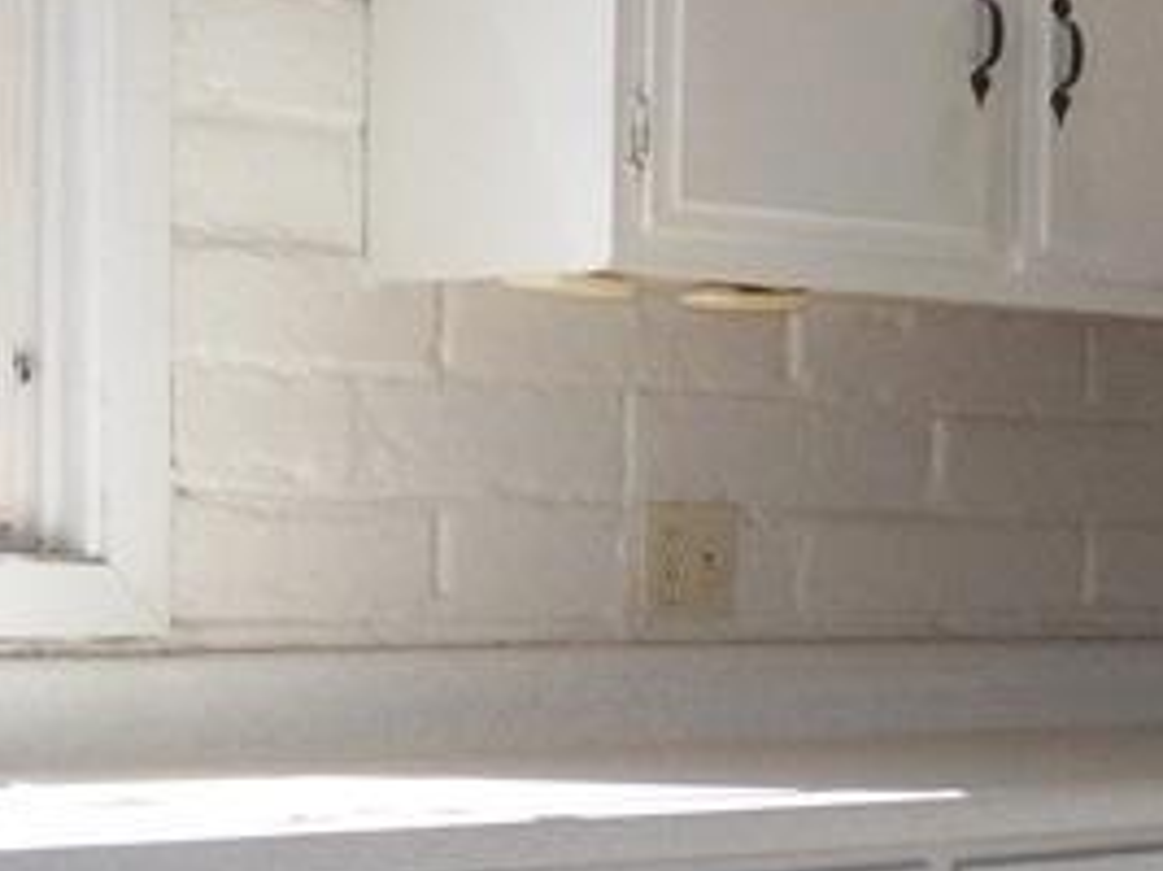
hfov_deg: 16.5
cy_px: 671
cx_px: 1268
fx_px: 3896
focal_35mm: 116
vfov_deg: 12.7
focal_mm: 5.5
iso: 200
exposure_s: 1/500
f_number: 2.8
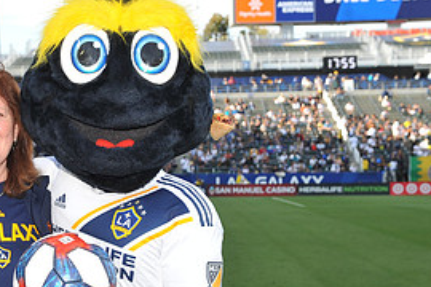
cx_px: 72
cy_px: 193
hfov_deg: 27.0
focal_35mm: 73
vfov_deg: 18.6
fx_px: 874
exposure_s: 1/400
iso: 250
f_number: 5.6
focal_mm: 34
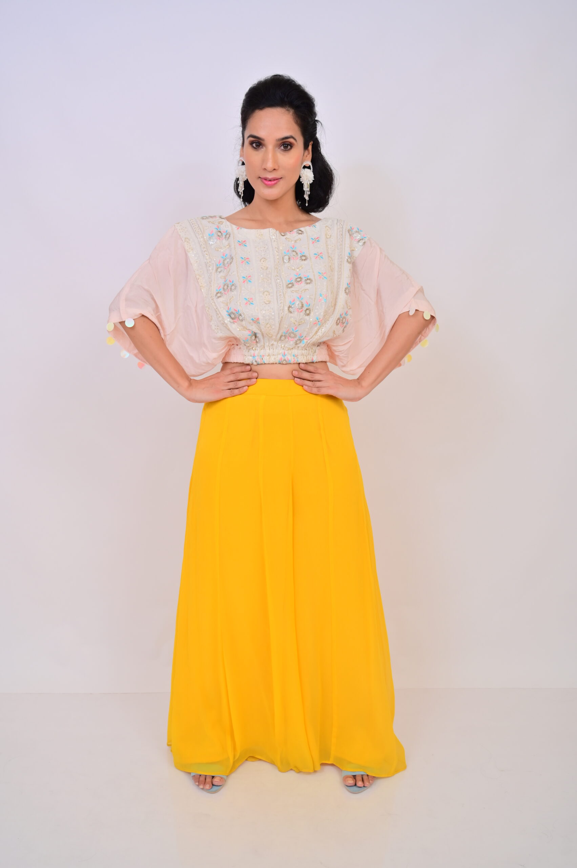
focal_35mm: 38
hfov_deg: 35.0
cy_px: 434
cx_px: 288
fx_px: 915
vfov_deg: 50.7
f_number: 5
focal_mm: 38
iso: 200
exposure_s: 1/125
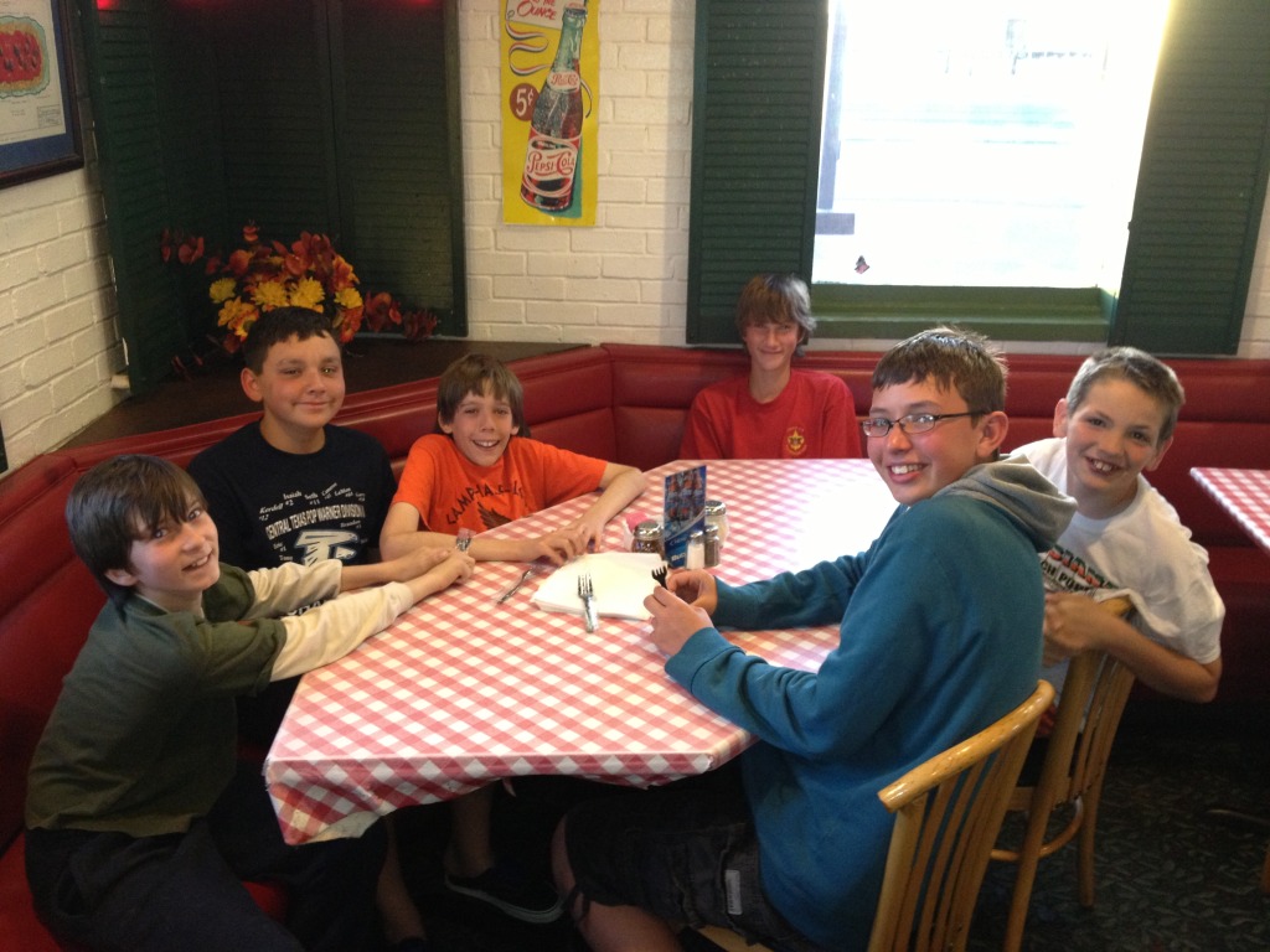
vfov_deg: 40.7
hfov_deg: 52.6
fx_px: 1284
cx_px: 635
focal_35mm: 35
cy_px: 476
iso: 250
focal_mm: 4.28
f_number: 2.4
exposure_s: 1/20
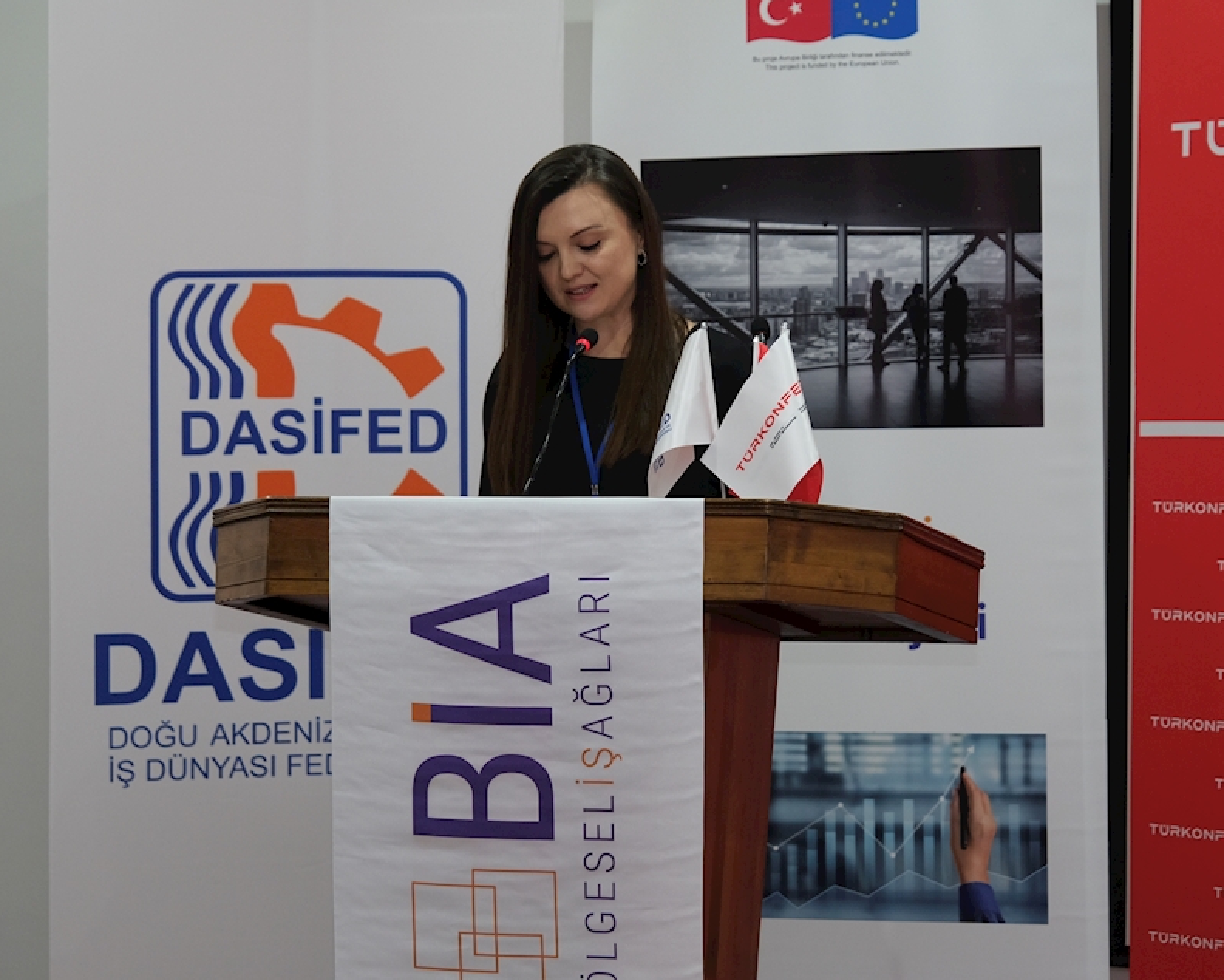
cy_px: 402
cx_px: 660
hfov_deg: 16.3
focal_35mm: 118
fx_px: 4276
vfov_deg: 13.1
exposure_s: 1/60
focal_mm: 55
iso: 800
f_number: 2.8
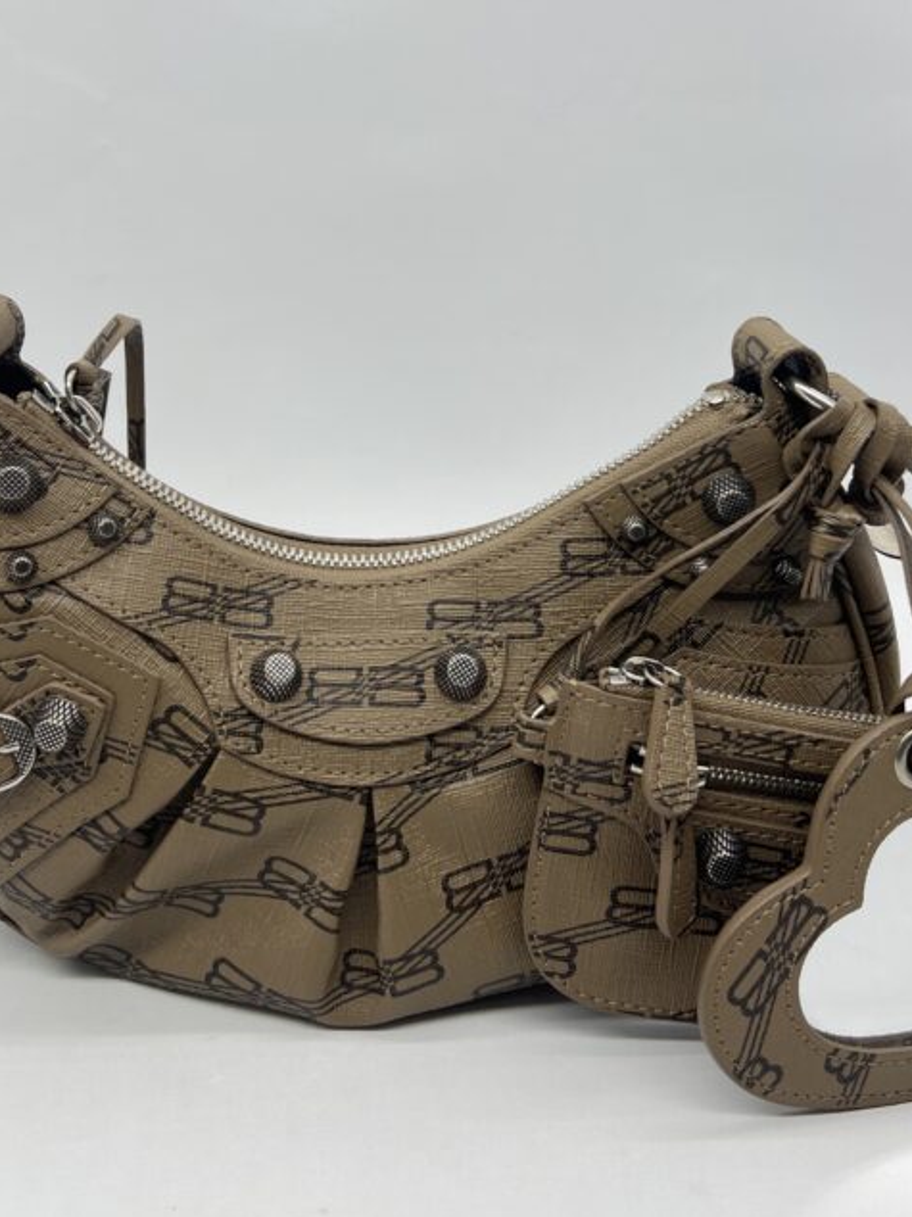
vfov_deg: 44.1
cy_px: 397
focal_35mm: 42
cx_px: 394
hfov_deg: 34.3
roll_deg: -0.2
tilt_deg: -14.8
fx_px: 1476
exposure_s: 1/153
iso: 40
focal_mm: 5.7
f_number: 1.5
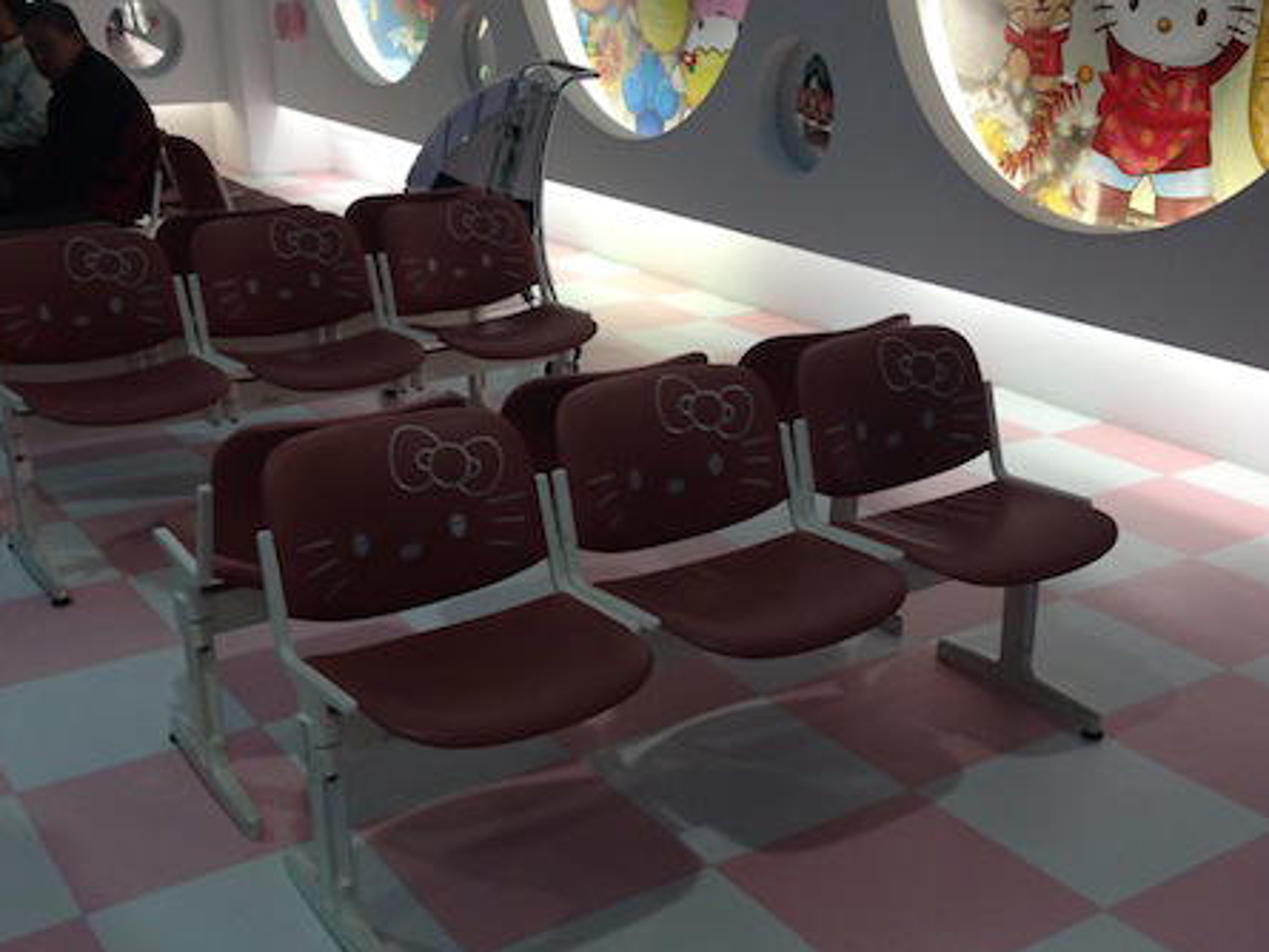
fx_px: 1577
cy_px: 594
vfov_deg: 33.4
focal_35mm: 43
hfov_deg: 43.8
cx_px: 667
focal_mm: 4.12
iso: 80
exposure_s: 1/120
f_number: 2.4
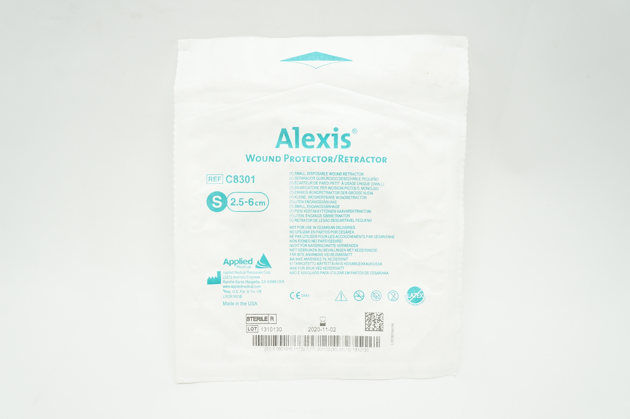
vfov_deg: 43.5
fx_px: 524
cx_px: 315
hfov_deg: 62.0
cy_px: 210
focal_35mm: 30
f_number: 7.1
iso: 400
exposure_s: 1/40
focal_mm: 20
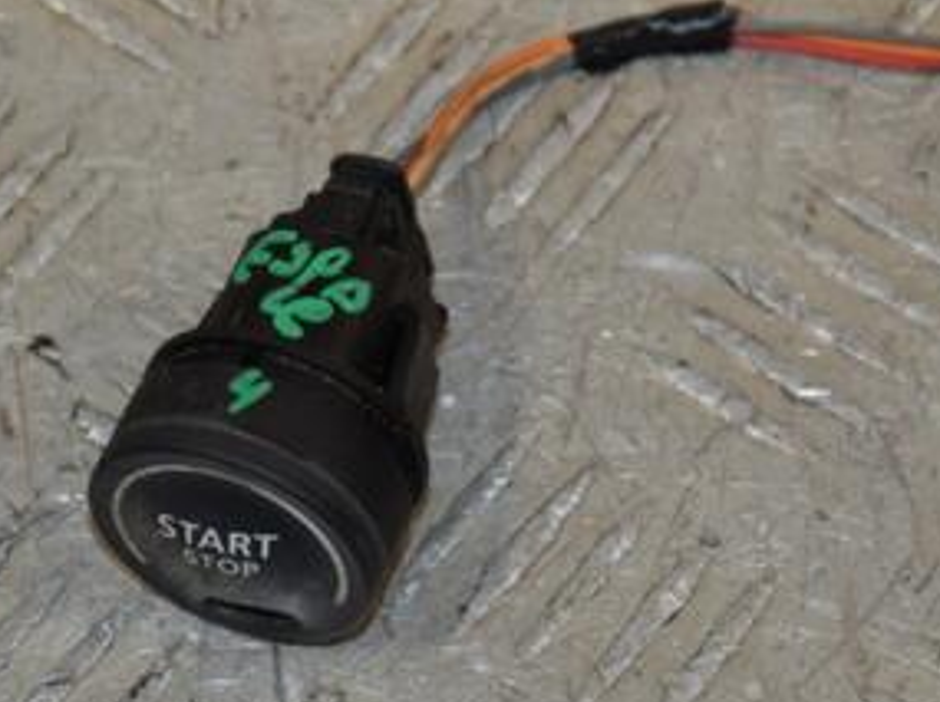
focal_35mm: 228
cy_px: 330
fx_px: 6184
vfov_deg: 6.5
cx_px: 317
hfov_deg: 8.7
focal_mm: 75
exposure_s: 1/200
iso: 800
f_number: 7.1
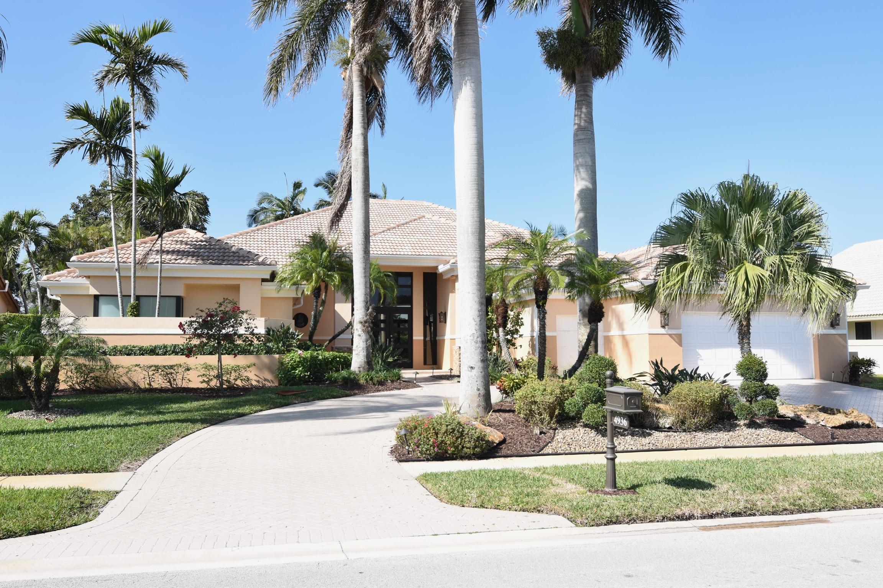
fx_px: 736
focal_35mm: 30
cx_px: 442
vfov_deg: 43.6
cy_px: 294
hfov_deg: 61.9
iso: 200
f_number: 9
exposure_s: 1/320
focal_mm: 20
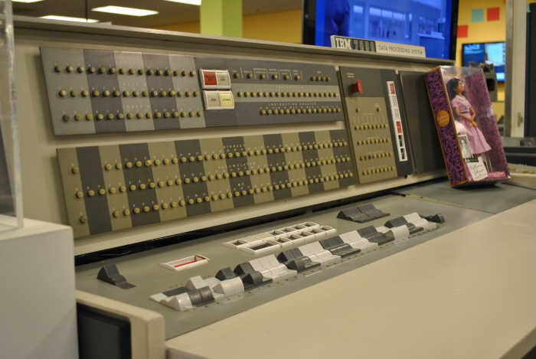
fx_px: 649
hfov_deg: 44.9
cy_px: 180
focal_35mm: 44
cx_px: 268
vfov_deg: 30.9
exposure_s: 1/30
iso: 320
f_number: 4.5
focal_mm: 29
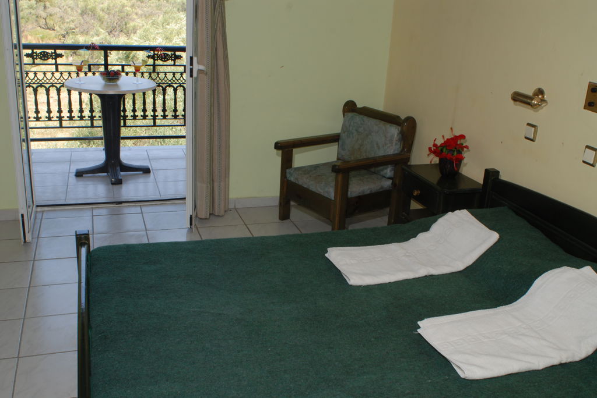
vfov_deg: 36.9
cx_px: 298
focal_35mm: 36
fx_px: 597
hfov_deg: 53.1
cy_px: 199
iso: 200
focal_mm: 24
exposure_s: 1/60
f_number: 13
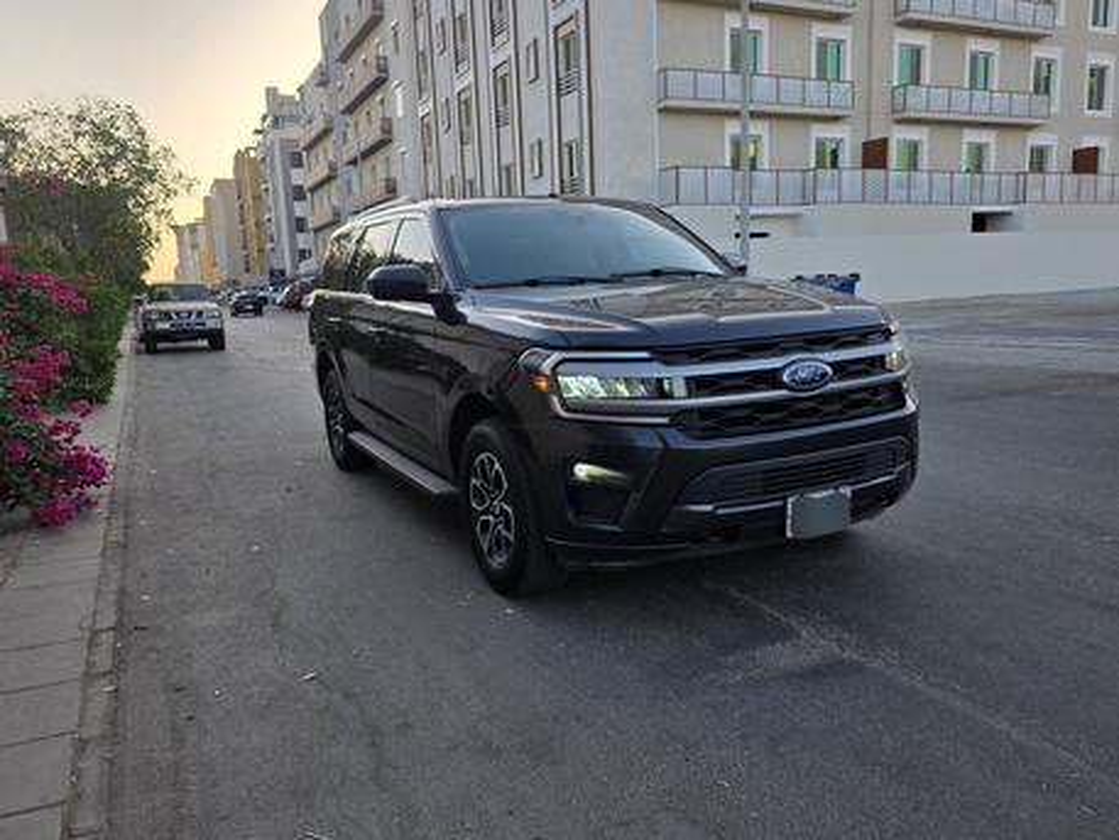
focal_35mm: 23
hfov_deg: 73.9
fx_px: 744
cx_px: 560
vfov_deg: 58.9
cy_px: 420
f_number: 1.7
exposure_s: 1/2000
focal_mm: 6.3
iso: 80
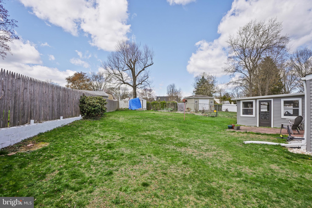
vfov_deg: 73.7
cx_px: 156
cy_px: 104
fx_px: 139
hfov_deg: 96.7
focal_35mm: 16
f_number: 8
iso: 400
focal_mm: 16
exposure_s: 1/800
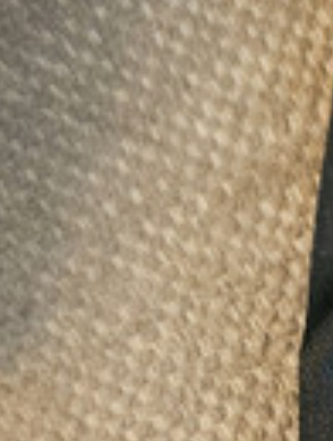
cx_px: 540
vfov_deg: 16.3
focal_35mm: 113
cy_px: 604
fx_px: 1445
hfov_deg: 12.3
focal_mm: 6.3
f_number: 1.7
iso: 1000
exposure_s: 1/26
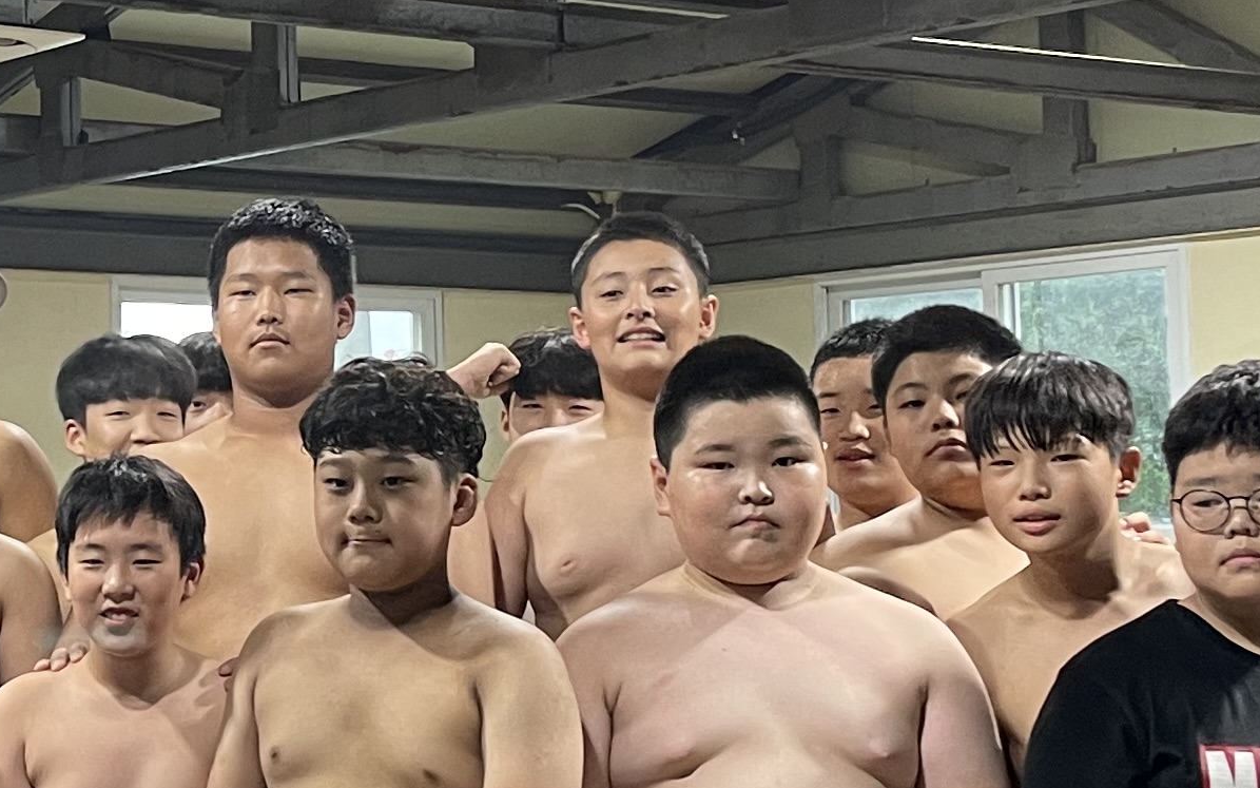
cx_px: -30
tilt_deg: +4.2
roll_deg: +1.4
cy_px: 340
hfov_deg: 21.5
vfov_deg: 14.1
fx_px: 3194
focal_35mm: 93
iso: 100
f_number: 1.6
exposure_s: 1/60
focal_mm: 4.2
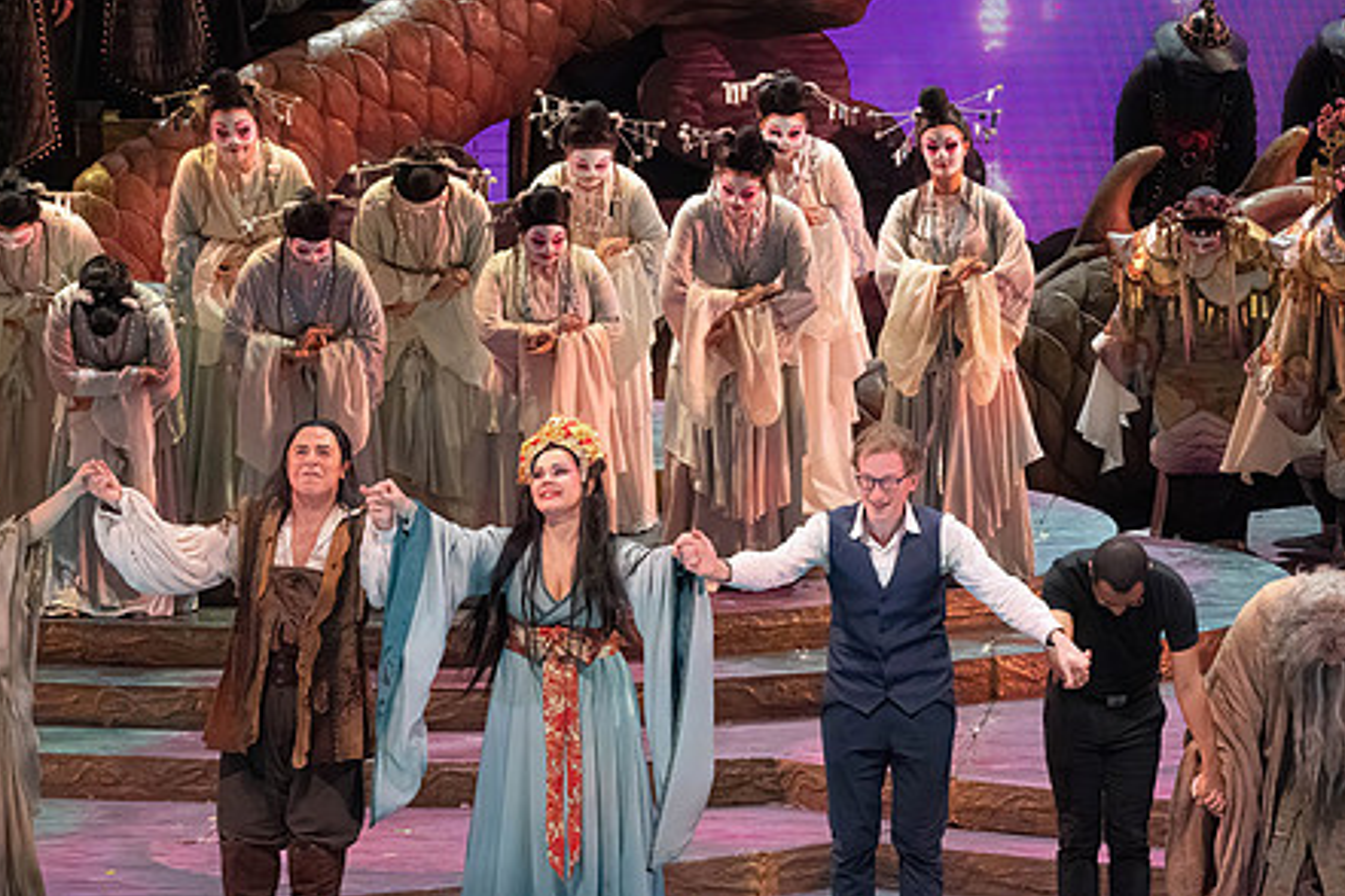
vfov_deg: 6.0
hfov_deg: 9.0
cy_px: 483
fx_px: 8555
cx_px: 860
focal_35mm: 229
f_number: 10
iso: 20000
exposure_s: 1/1000
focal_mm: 174
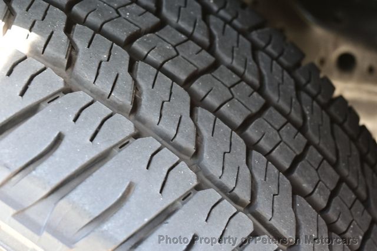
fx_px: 510
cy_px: 126
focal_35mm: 49
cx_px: 188
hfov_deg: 40.6
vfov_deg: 27.6
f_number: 5
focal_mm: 32.5
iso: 800
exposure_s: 1/50
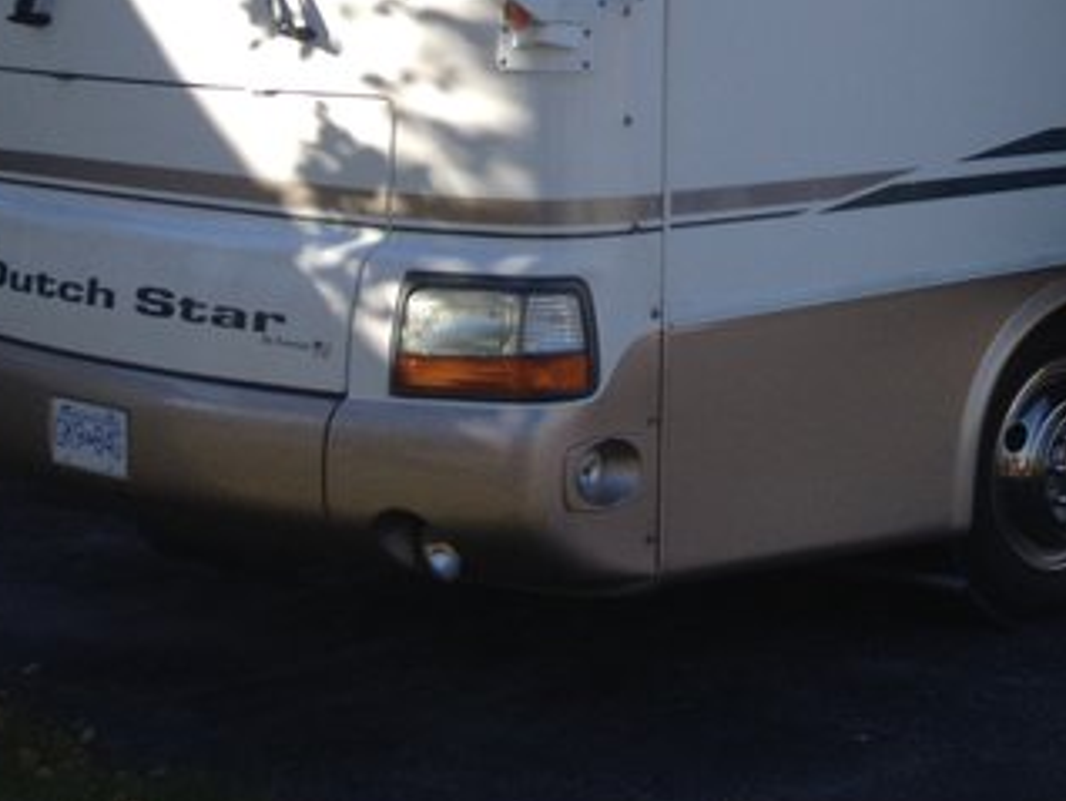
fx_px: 2712
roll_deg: +0.3
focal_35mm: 88
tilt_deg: -5.8
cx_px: 1237
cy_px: 34
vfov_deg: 16.5
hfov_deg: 20.9
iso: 50
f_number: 2.4
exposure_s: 1/708
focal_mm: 4.28
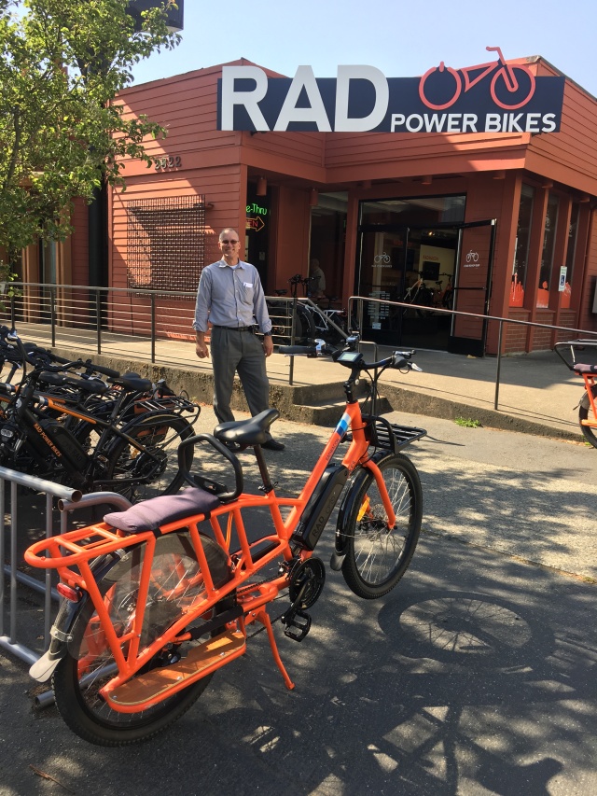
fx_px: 667
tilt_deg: -9.1
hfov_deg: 48.2
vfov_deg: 61.7
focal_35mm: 29
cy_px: 398
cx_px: 298
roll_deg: -2.3
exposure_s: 1/437
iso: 25
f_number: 2.2
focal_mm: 4.15
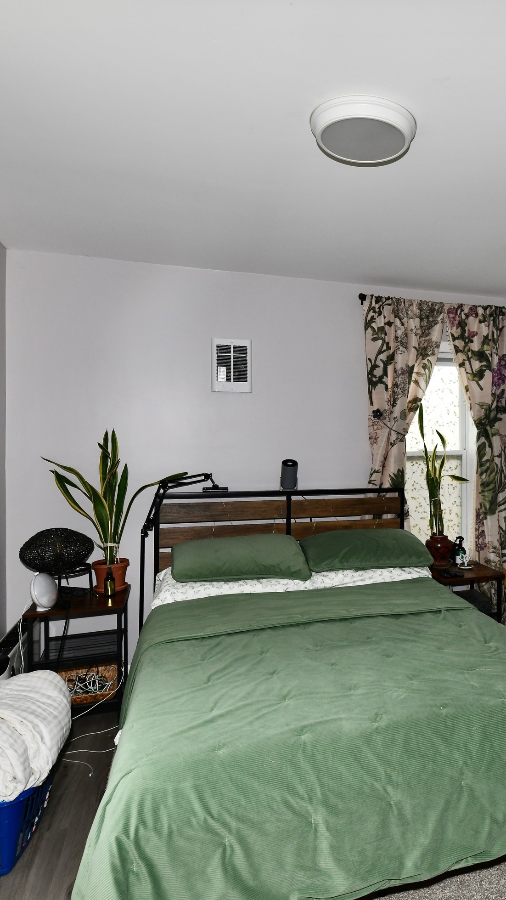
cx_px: 392
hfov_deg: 47.3
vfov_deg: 78.7
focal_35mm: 23
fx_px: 549
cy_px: 449
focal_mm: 14
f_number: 6.3
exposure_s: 1/60
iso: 640
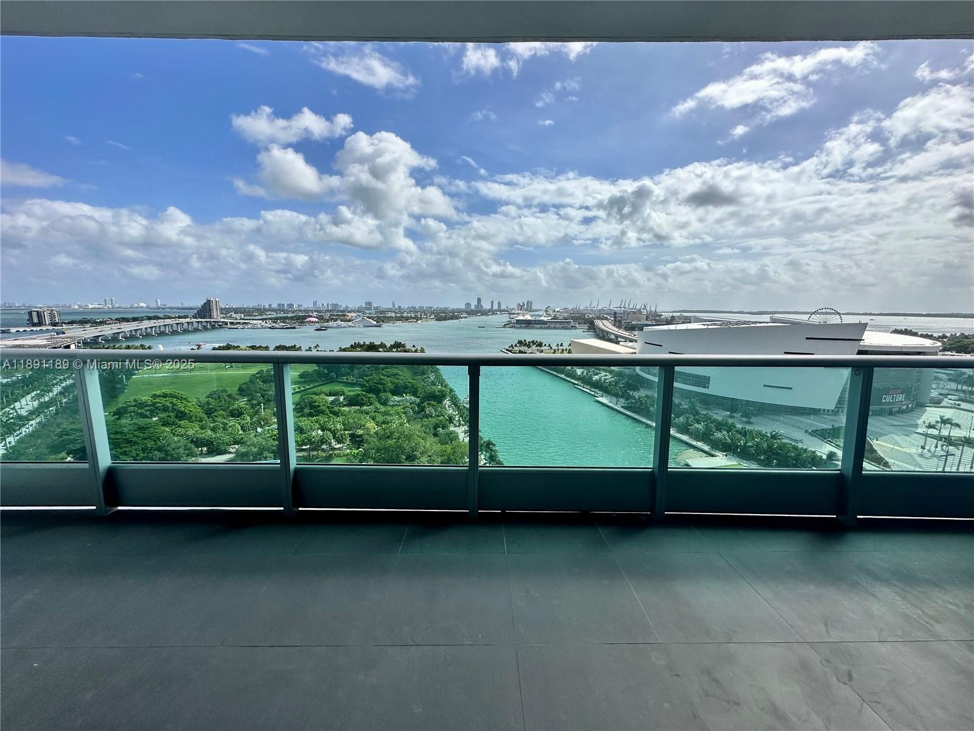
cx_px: 487
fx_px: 394
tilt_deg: -8.6
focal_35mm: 14
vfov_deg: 85.7
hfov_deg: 102.1
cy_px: 366
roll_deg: -0.3
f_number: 2.2
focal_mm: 2.22
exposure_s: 1/4000
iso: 50
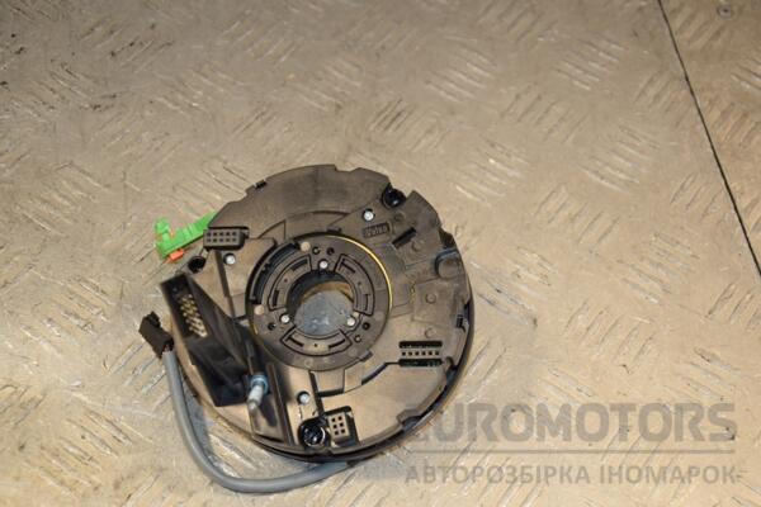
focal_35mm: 75
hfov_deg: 27.0
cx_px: 380
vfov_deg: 18.2
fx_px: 1585
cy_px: 254
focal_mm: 50
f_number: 5.6
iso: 800
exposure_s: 1/200
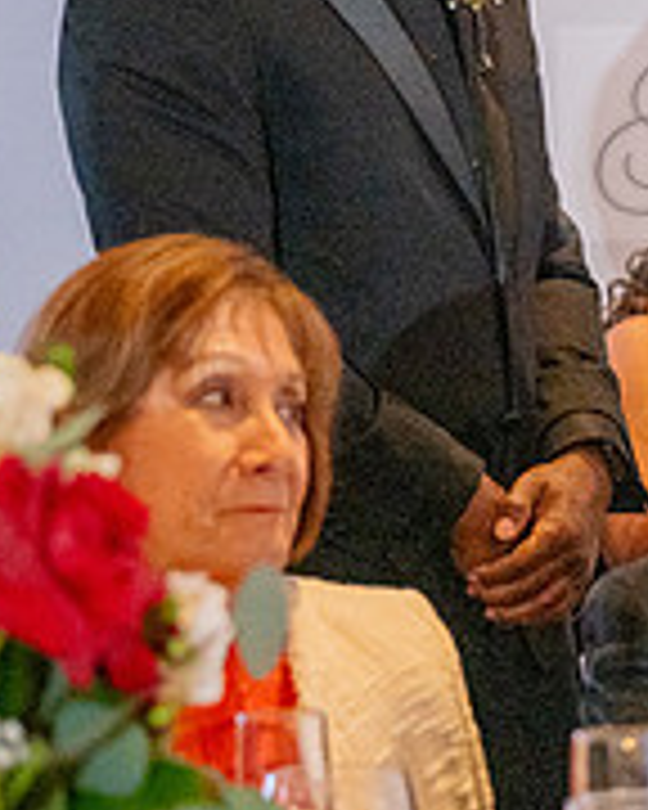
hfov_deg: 4.9
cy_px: 133
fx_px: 7551
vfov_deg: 6.1
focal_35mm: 315
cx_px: 950
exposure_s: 1/200
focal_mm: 104
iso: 3200
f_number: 4
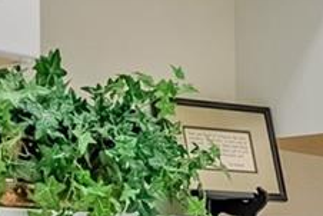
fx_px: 889
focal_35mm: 99
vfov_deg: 13.2
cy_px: 300
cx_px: 303
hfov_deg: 20.1
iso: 1600
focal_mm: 14
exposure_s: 1/2500
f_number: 3.5
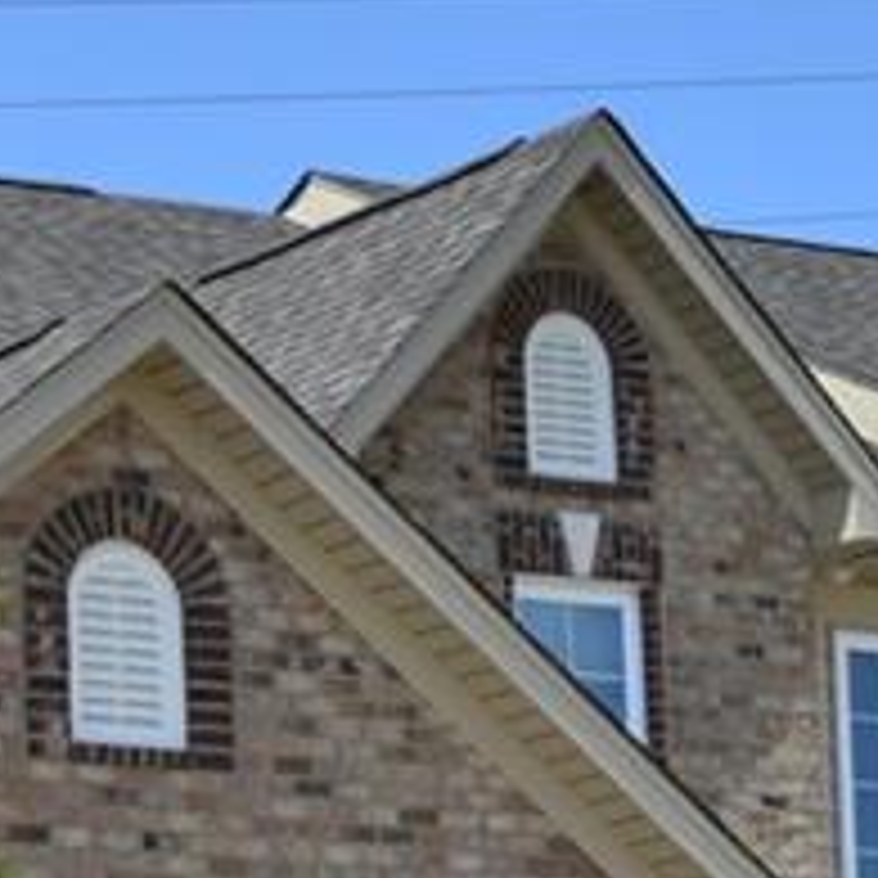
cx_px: -684
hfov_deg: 9.6
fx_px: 4993
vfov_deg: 9.8
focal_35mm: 174
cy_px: 1193
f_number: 11
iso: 400
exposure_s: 1/400
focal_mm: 26
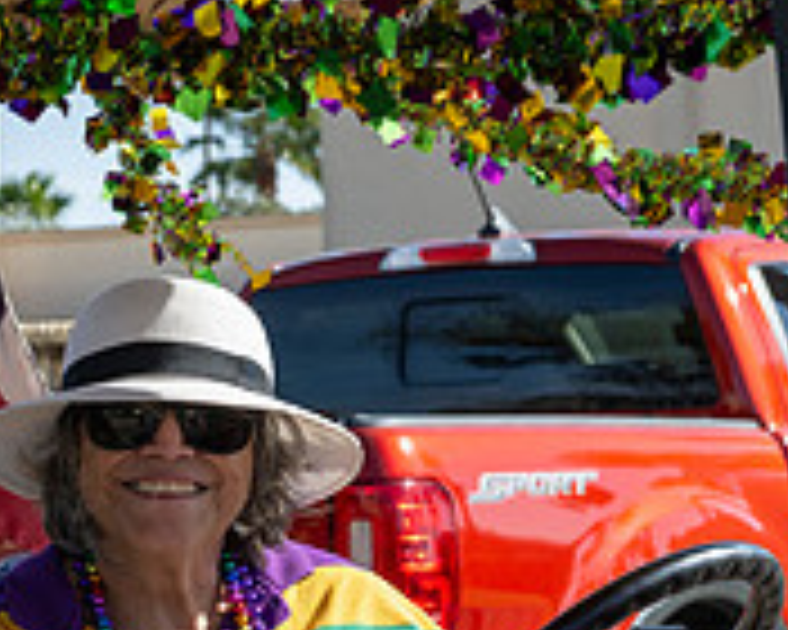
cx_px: -32
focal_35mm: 156
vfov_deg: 9.8
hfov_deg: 12.2
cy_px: 623
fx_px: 3638
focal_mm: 50
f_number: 6.3
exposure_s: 1/640
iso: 320
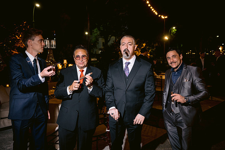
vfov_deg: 43.2
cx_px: 118
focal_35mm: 30
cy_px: 71
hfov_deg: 61.4
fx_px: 189
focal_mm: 28
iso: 800
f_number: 2.8
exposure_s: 1/80
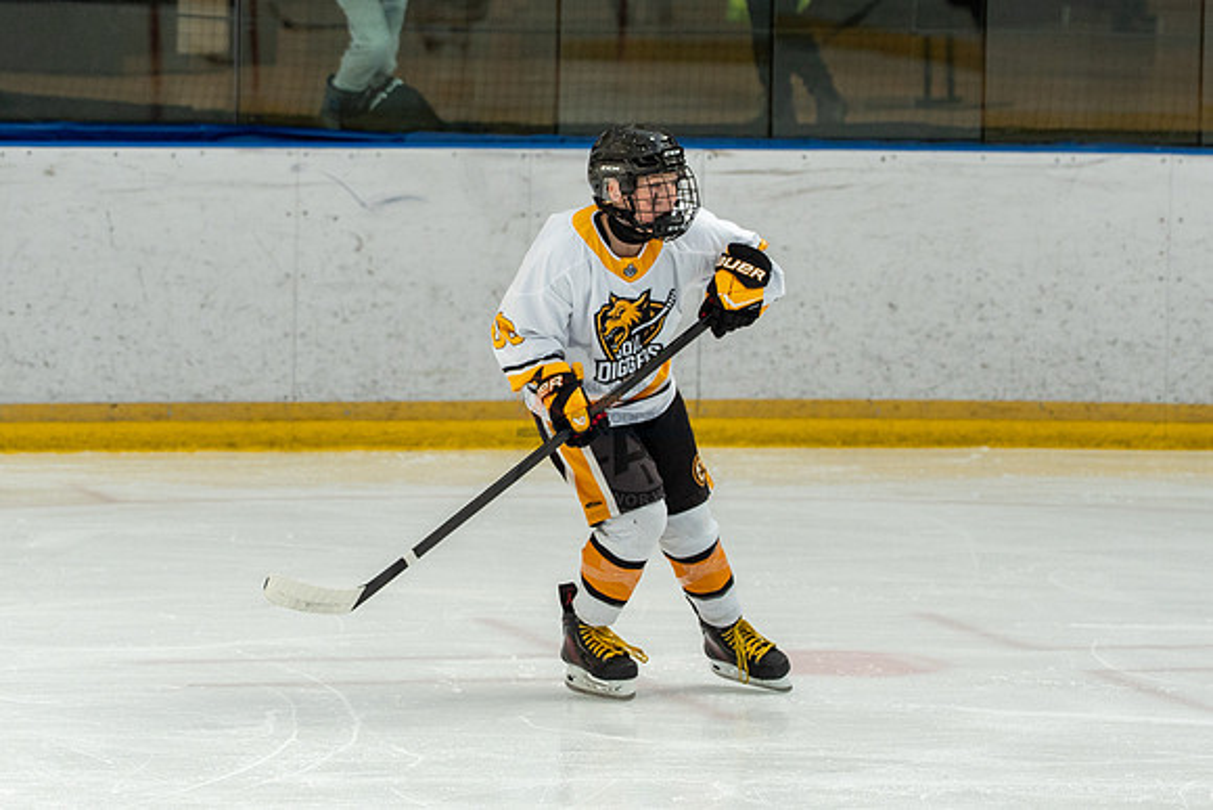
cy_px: 425
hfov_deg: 9.3
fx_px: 7496
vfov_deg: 6.2
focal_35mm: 222
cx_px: 527
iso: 800
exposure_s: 1/1600
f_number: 3.5
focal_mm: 119
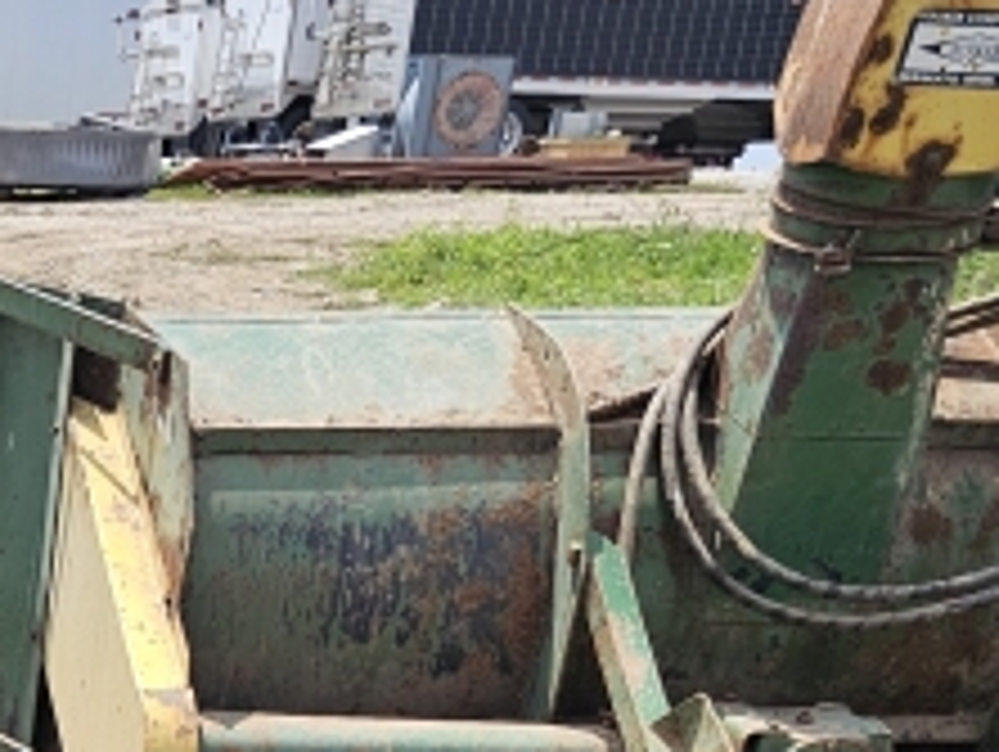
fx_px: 3062
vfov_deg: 11.8
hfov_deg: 15.7
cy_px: 1693
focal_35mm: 106
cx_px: -828
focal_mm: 6.3
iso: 10
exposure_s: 1/559
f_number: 1.7
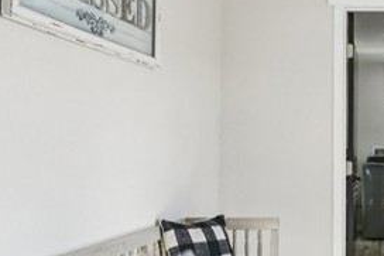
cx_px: 394
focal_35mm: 49
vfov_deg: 27.4
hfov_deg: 35.9
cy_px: 150
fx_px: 522
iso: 100
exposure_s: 1/60
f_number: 8
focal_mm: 13
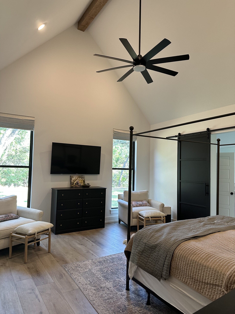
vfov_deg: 71.6
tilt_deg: +3.7
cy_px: 157
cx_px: 118
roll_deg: -2.5
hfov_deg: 56.8
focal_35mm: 24
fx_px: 217
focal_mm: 6.86
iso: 200
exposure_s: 1/120
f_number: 1.78
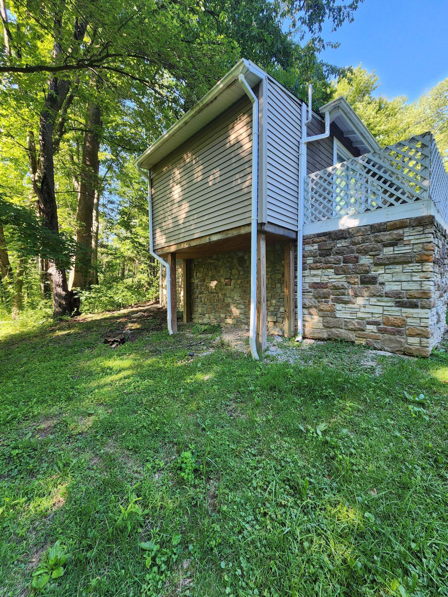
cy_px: 298
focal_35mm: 13
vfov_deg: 106.2
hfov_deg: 89.9
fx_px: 224
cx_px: 224
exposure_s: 1/120
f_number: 2.2
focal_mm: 2.2
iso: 80
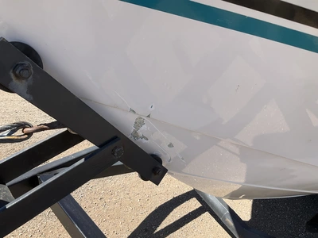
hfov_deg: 61.7
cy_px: 119
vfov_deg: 48.2
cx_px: 159
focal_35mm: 29
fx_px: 266
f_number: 1.8
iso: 25
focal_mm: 3
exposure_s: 1/855
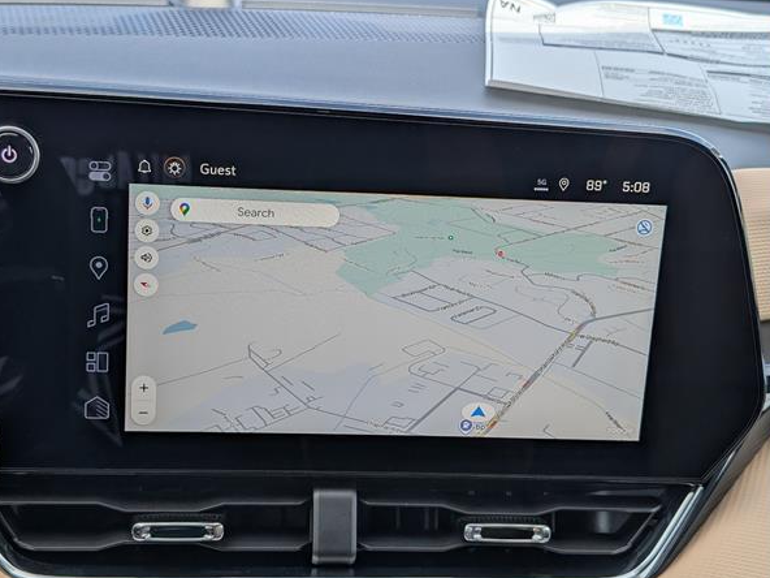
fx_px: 1179
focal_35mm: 53
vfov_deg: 27.5
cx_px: 367
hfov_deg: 36.2
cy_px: 282
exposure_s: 1/435
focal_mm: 6.9
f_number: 1.68
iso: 22
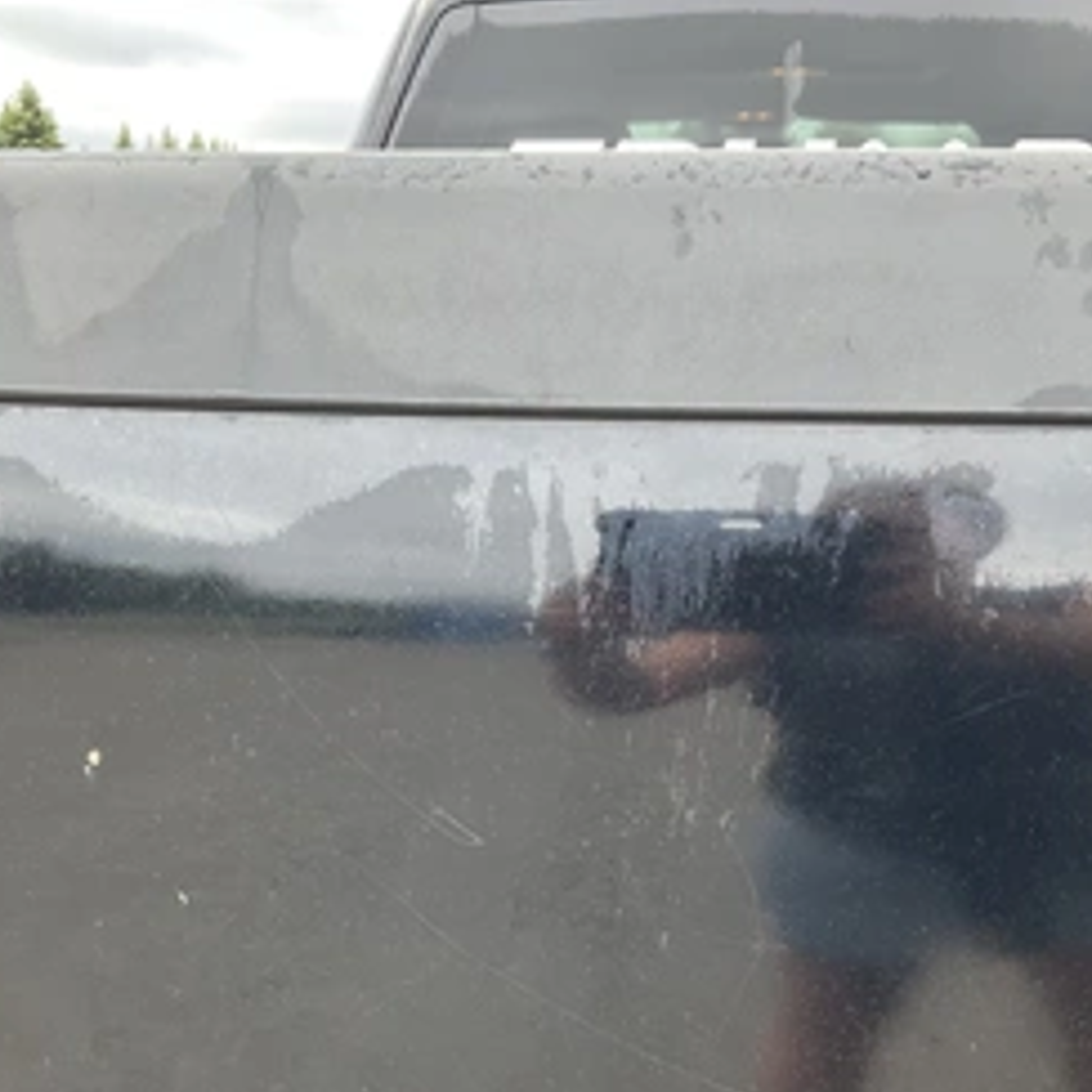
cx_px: 470
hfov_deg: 39.9
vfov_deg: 39.8
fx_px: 1499
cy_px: 667
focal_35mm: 42
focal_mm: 3
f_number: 1.8
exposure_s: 1/192
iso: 25
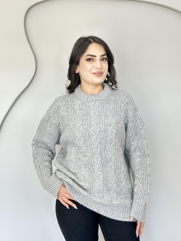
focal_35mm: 48
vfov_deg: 39.7
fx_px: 335
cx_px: 90
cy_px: 120
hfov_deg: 30.3
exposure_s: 1/60
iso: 125
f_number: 1.78
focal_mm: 6.86
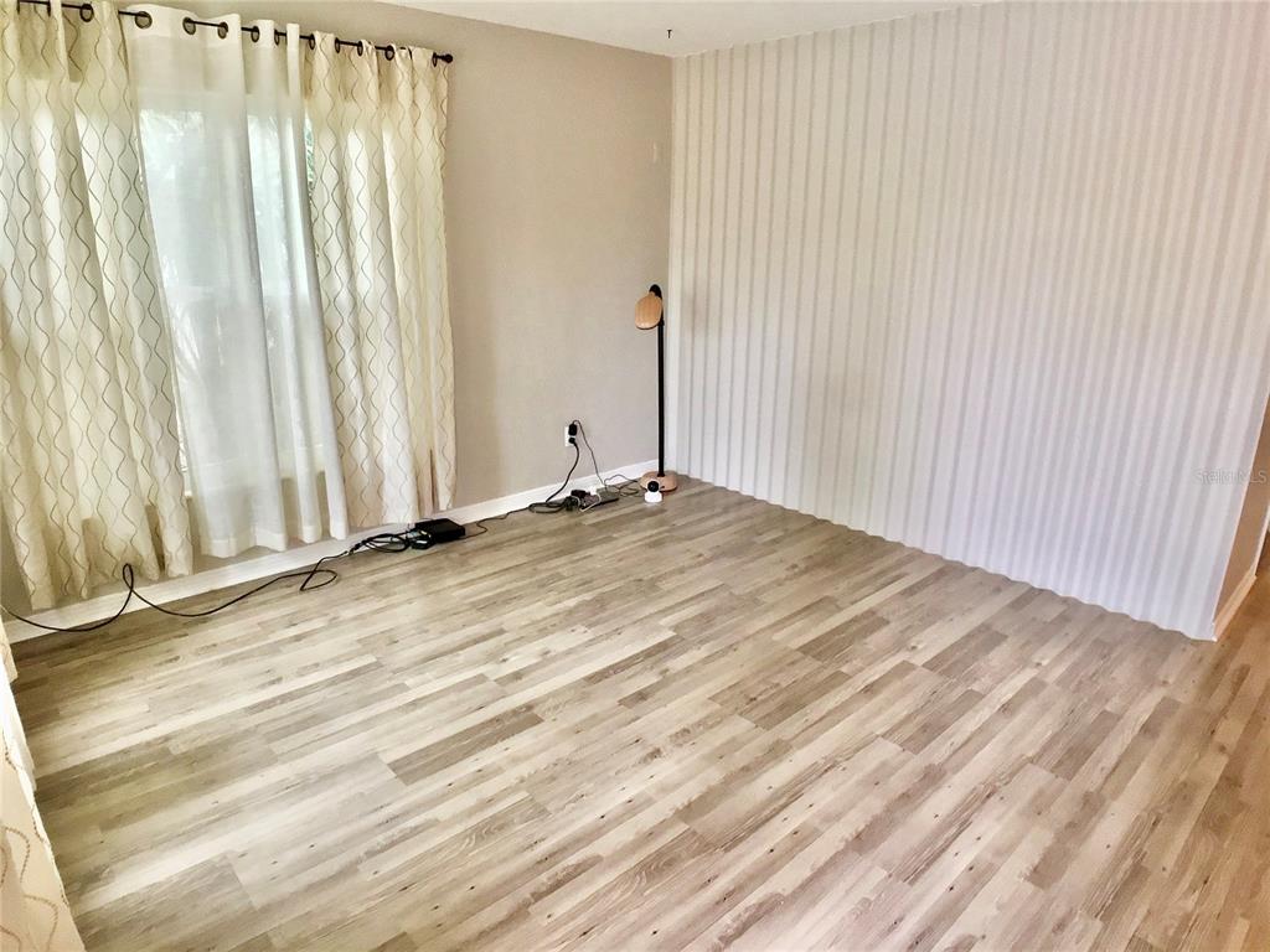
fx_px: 1137
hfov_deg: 58.4
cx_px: 635
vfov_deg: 45.4
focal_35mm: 31
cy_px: 476
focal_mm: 3.3
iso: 100
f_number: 2.4
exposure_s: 1/30
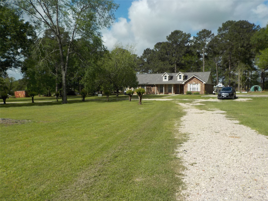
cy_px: 100
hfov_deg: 60.0
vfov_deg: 46.8
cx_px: 134
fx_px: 232
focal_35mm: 30
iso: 125
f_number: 6.6
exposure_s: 1/500
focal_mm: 4.1
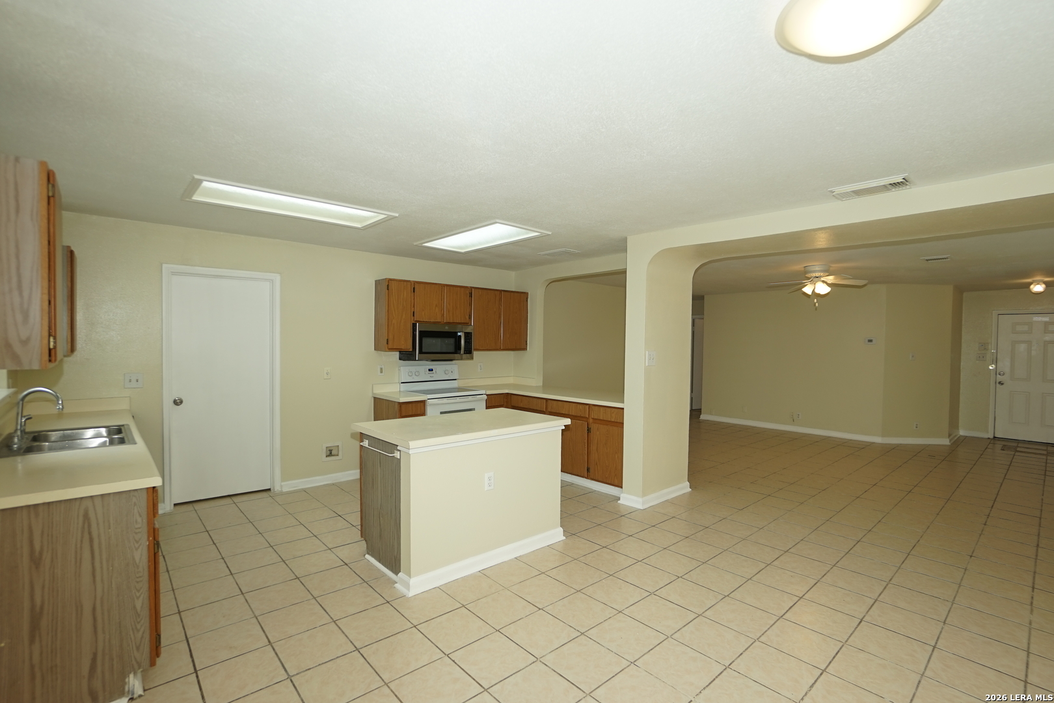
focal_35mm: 16
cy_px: 352
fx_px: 468
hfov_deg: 96.7
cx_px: 527
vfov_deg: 73.7
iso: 100
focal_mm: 11
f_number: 4
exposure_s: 1/60
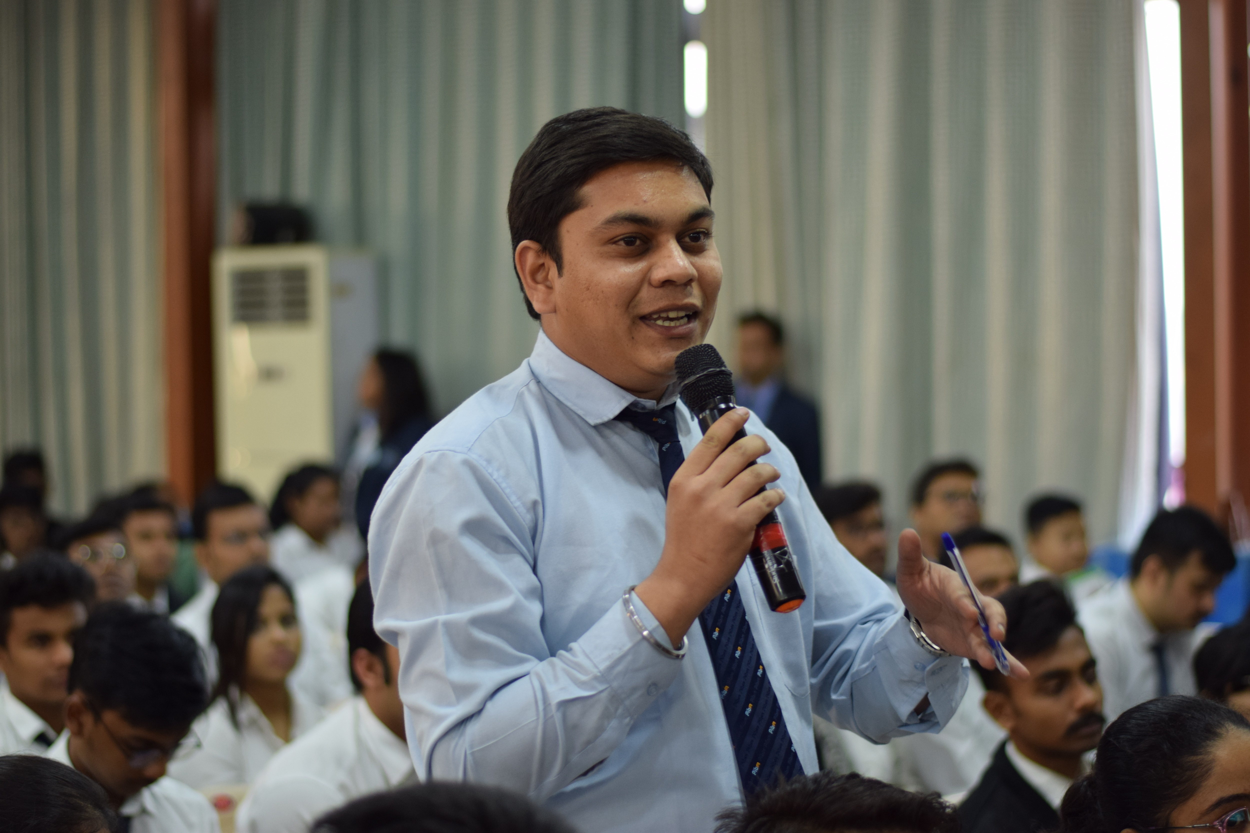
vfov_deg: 18.2
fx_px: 2604
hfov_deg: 27.0
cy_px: 416
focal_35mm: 75
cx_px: 625
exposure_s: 1/125
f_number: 1.8
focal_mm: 50
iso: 400
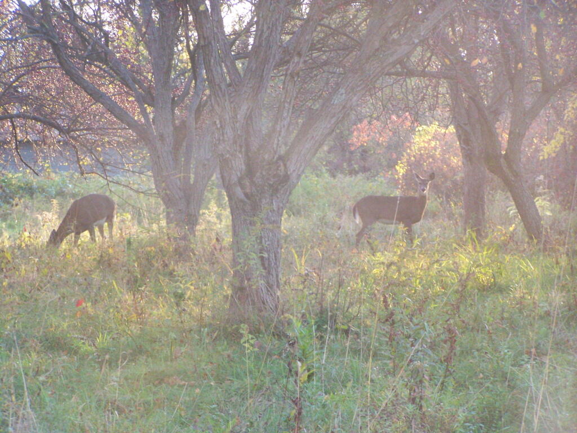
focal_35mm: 159
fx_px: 2650
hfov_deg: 12.4
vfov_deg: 9.3
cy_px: 216
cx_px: 288
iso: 400
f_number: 3.2
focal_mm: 26.4
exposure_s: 1/250
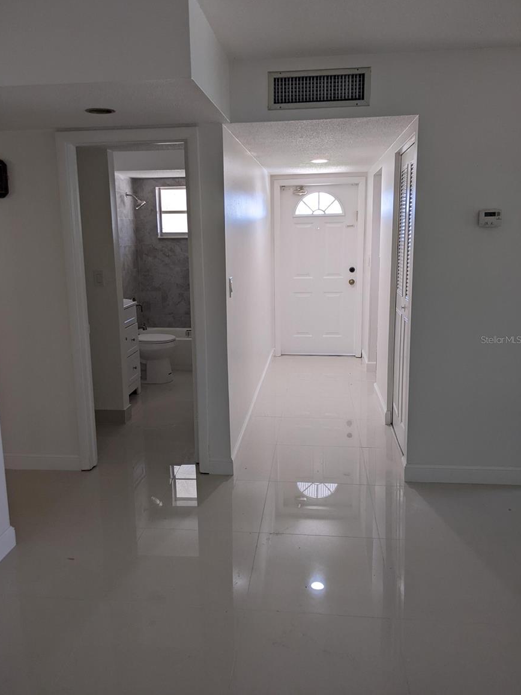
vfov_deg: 63.4
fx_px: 562
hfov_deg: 49.7
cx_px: 253
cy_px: 339
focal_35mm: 28
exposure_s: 1/120
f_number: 1.8
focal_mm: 4.44
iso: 86
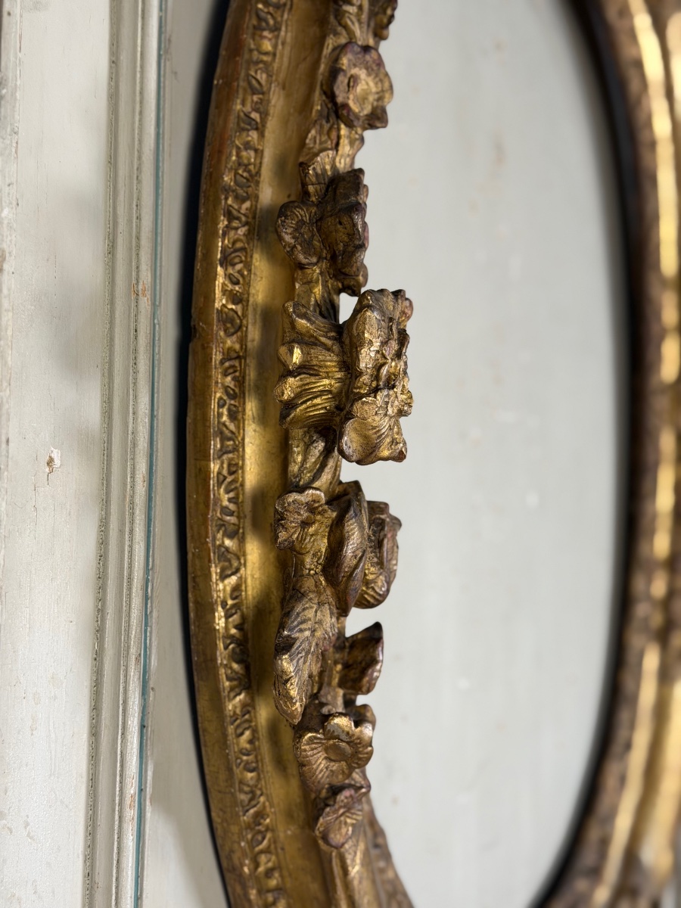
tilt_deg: +3.7
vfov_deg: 39.7
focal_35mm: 48
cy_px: 454
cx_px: 340
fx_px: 1259
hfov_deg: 30.3
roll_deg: +0.5
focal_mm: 6.76
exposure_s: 1/50
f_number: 1.78
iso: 125
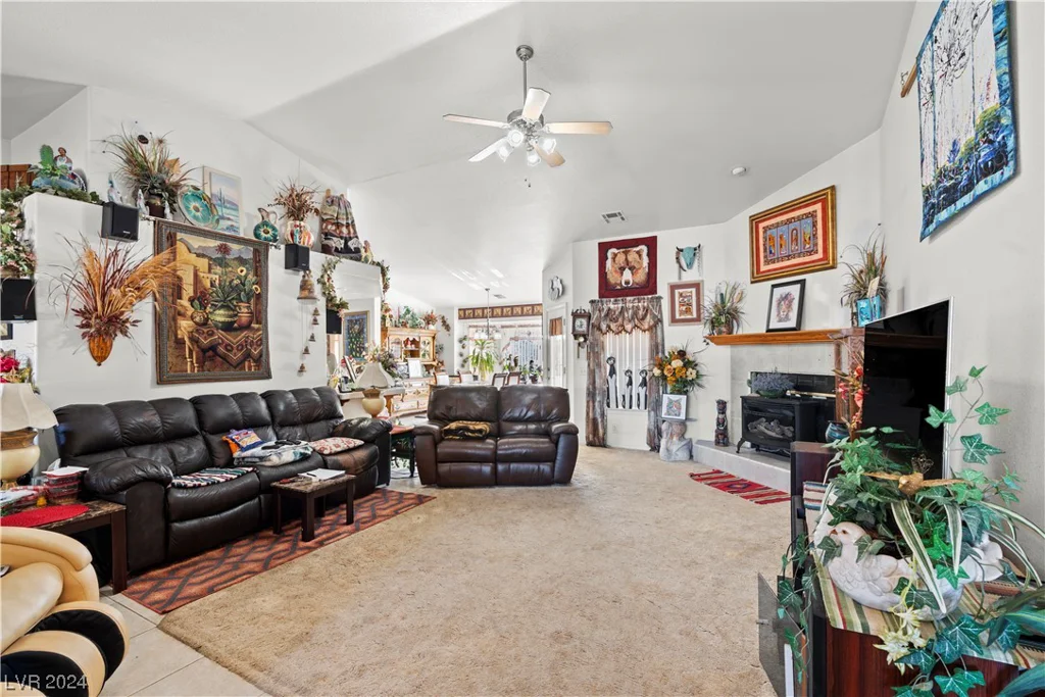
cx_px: 522
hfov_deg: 96.7
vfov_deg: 73.8
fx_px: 464
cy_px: 348
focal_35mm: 16
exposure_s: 4
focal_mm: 16
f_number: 9
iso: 160
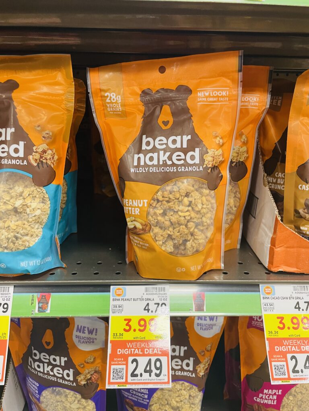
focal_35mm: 26
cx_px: 154
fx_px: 309
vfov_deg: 67.3
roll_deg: +0.4
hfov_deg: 53.1
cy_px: 206
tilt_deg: -19.0
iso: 160
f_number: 1.6
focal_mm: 4.2
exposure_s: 1/60
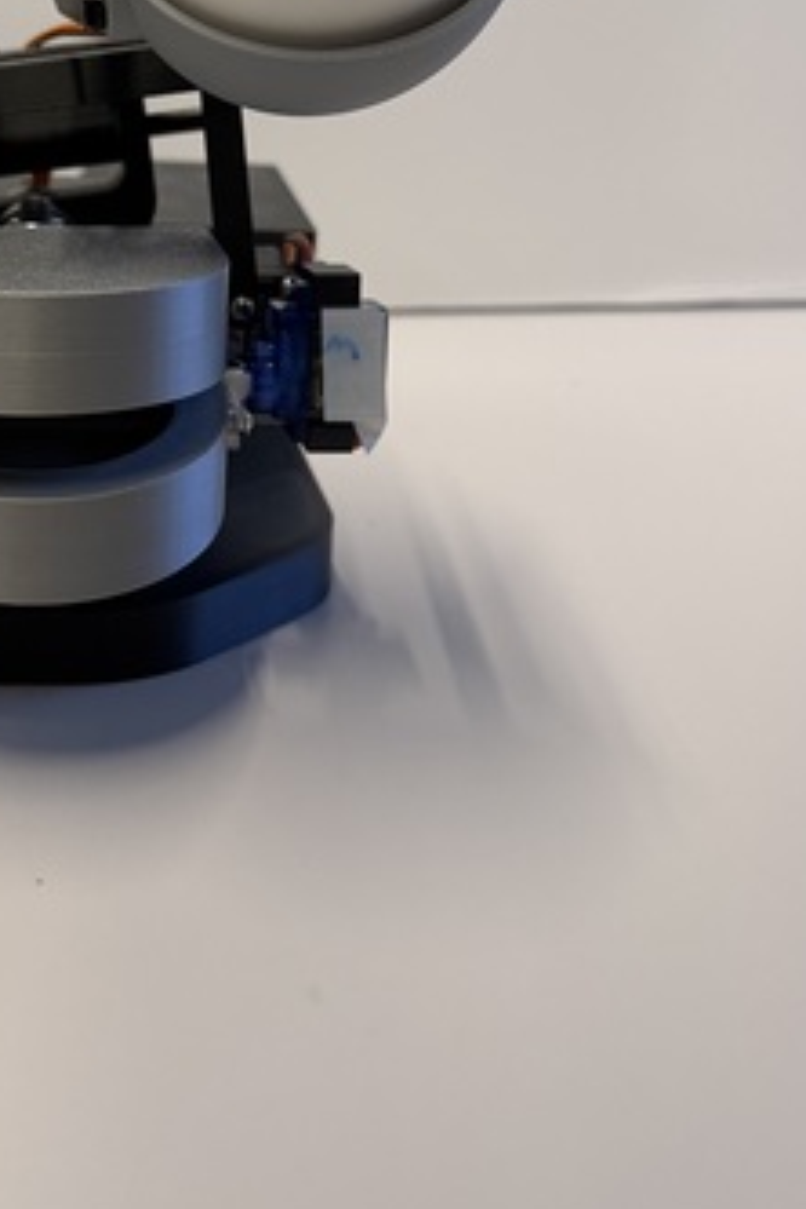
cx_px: 87
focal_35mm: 43
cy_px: 296
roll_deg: -0.1
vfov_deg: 43.9
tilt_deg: -9.4
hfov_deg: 29.9
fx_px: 1444
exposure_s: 1/49
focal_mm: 6.76
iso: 400
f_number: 1.78
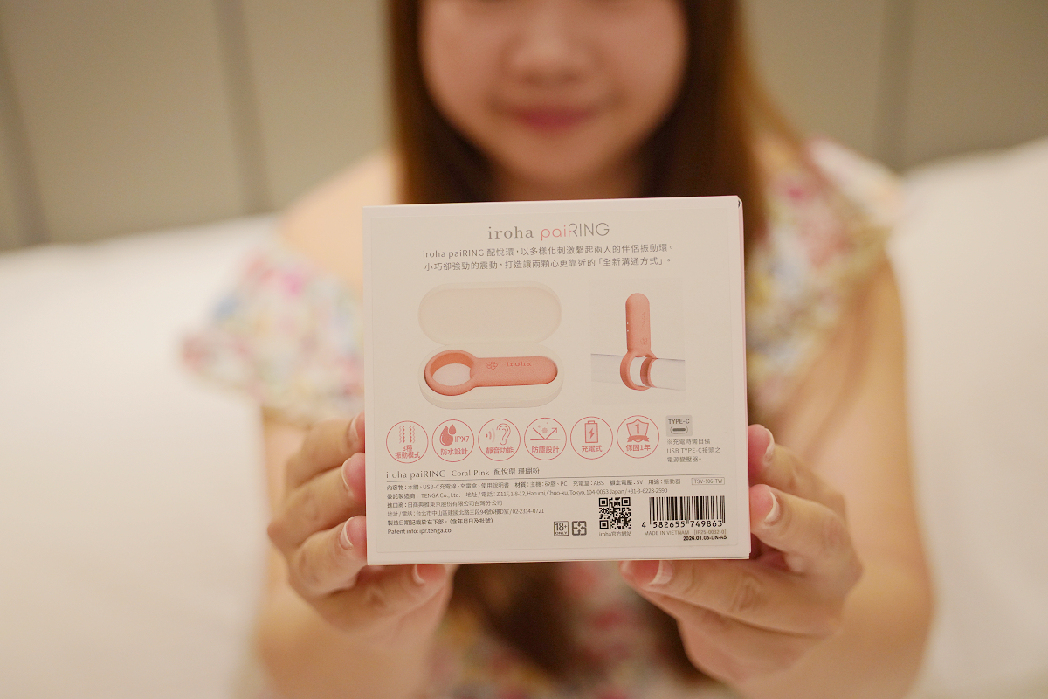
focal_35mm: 52
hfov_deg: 38.2
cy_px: 350
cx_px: 524
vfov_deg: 26.0
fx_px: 1514
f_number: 2.8
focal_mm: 52
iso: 2000
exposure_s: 1/160
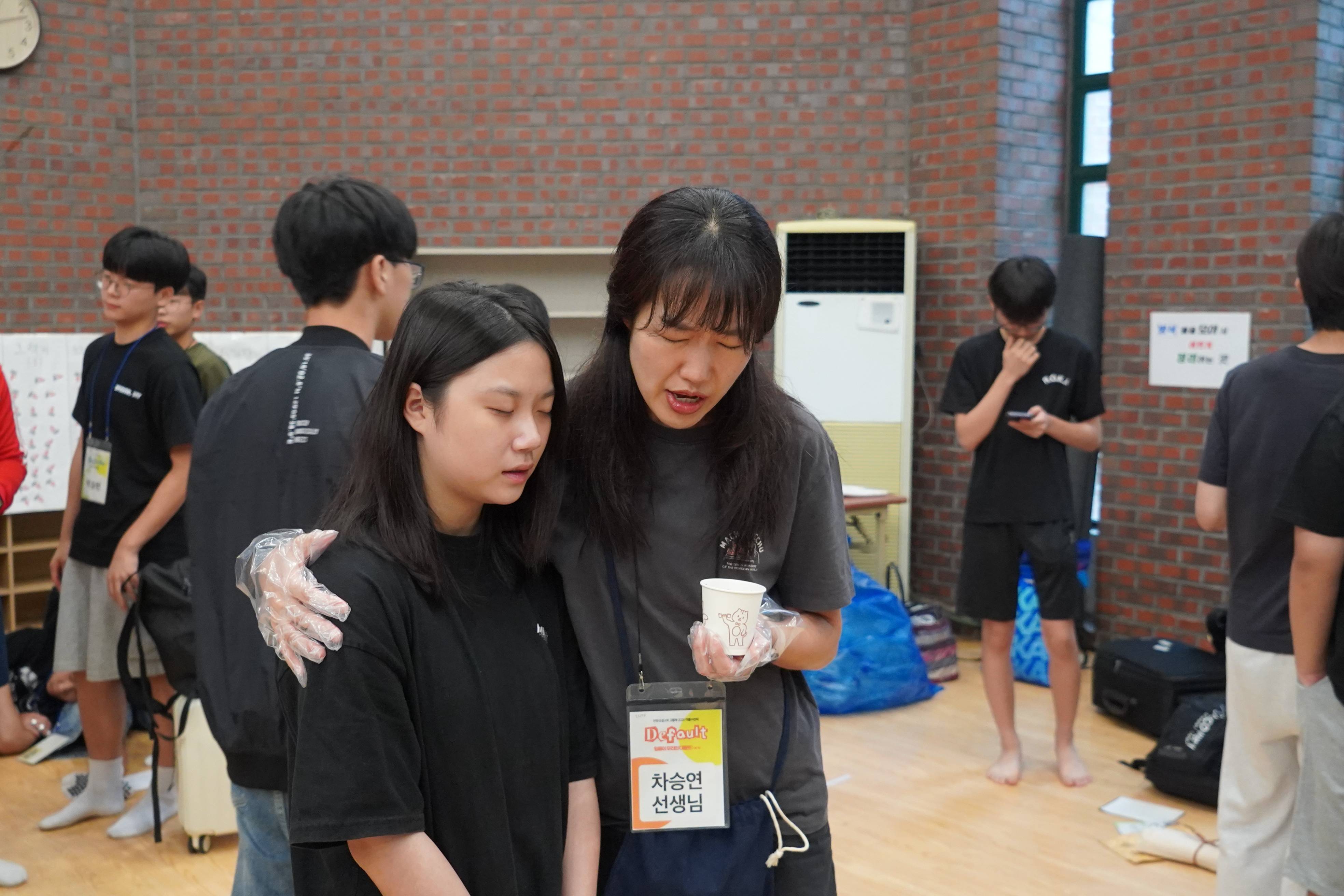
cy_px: 448
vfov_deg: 36.9
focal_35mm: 36
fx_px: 1344
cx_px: 672
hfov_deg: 53.1
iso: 4000
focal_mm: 24
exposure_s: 1/160
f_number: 4
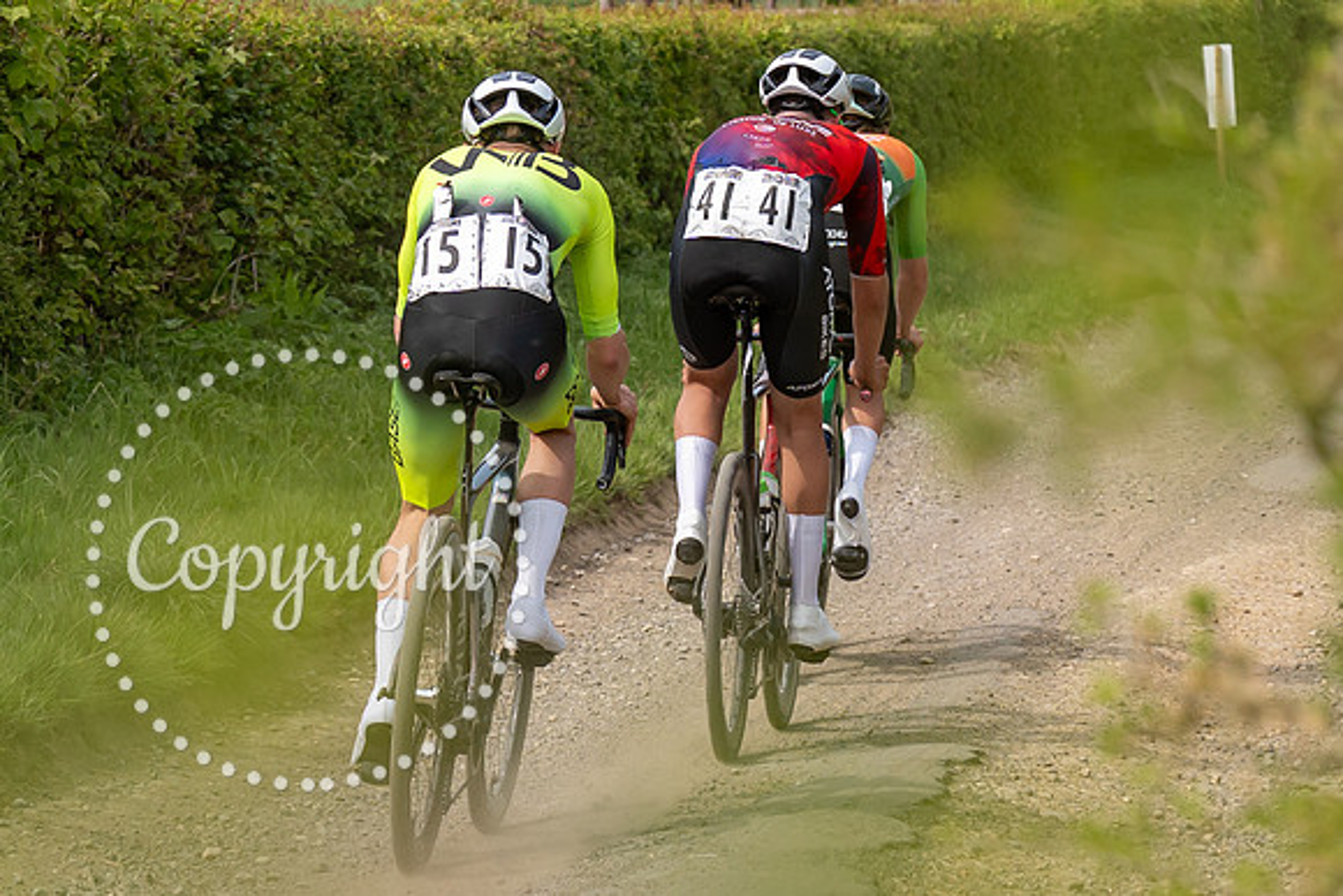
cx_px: 774
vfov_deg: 6.4
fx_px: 8071
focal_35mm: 216
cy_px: 400
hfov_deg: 9.5
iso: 320
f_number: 5
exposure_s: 1/1000
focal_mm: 70
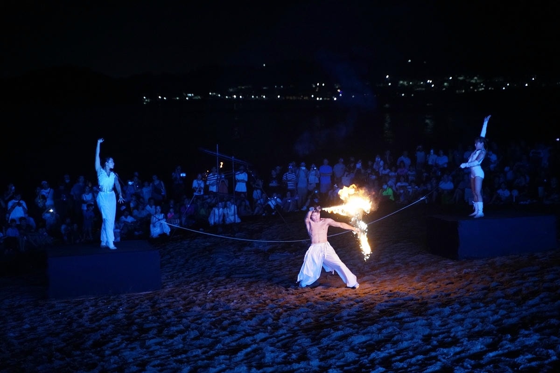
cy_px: 186
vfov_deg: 18.2
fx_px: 1167
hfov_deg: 27.0
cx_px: 280
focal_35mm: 75
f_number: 2.8
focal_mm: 75
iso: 5000
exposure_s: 1/160
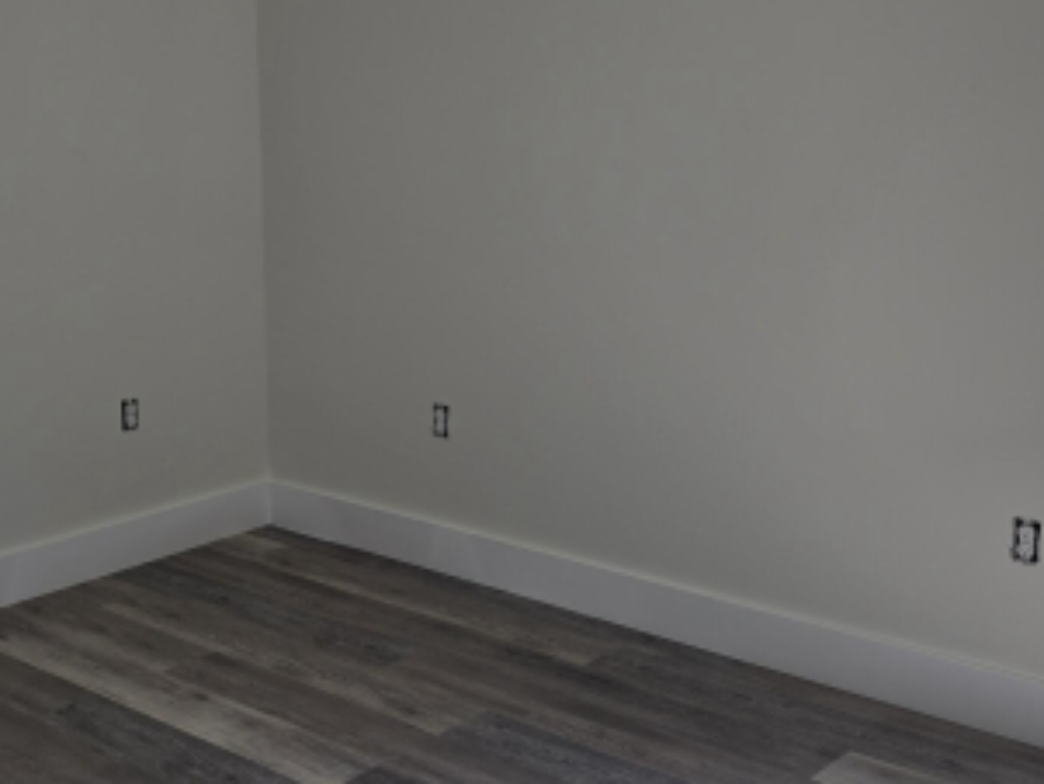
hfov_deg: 37.2
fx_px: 1539
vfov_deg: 28.5
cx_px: 383
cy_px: 333
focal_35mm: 51
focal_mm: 6.3
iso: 25
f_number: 1.7
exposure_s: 1/359
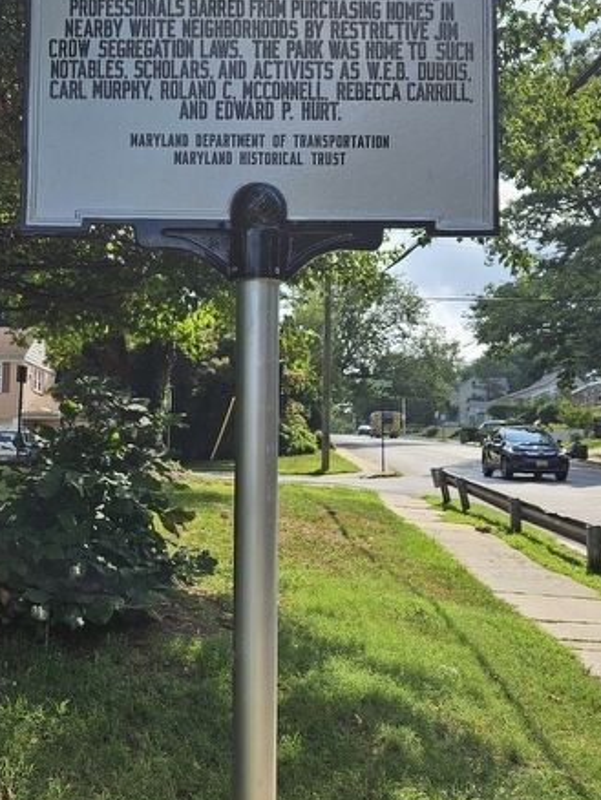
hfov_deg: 34.3
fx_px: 971
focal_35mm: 42
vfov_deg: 44.8
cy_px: 413
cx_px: 243
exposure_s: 1/1584
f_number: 1.8
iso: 25
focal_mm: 5.4
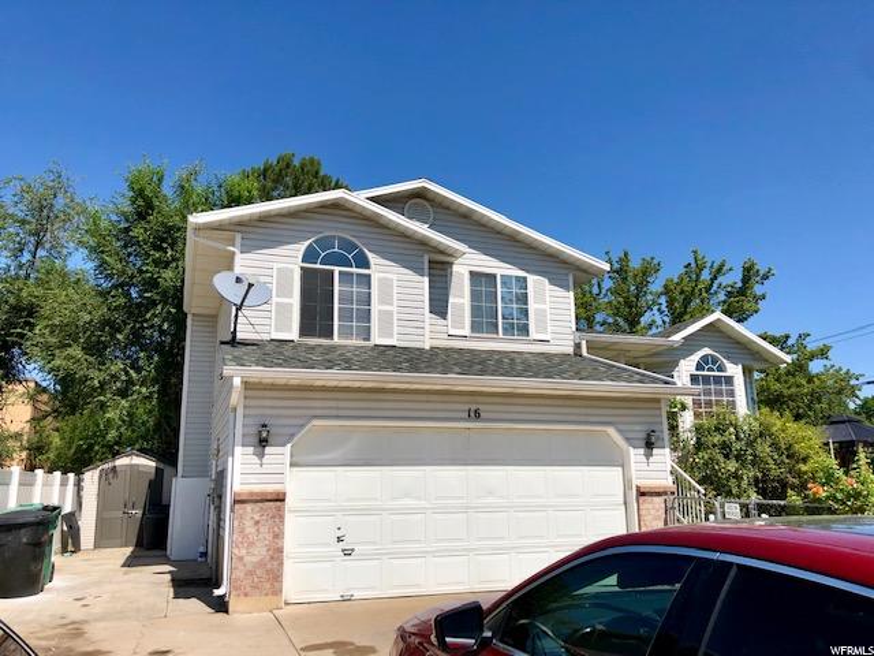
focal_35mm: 28
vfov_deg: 49.7
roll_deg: +1.3
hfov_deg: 63.4
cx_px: 437
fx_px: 707
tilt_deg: +13.6
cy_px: 328
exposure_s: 1/3040
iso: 20
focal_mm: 4
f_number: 1.8
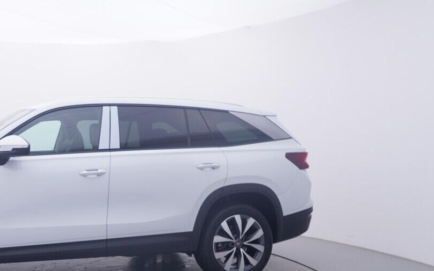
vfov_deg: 31.1
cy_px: 174
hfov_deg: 44.7
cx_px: 59
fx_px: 484
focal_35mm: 41
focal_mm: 15
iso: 200
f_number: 5
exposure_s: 1/80
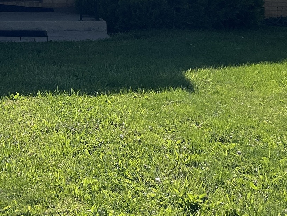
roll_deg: -0.4
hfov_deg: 19.7
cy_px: -105
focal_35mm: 97
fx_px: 805
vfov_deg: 14.3
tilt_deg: +3.4
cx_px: 7
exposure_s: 1/5848
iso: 50
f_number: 1.6
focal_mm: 5.1
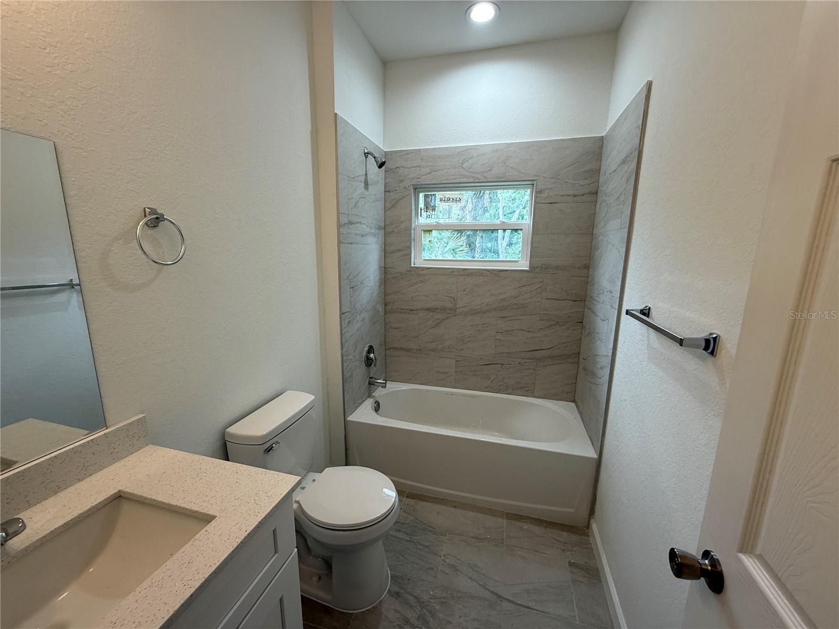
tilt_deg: -9.8
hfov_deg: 102.1
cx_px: 420
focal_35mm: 14
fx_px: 339
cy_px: 314
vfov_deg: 85.7
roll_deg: +0.9
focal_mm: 2.22
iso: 80
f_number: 2.2
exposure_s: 1/120
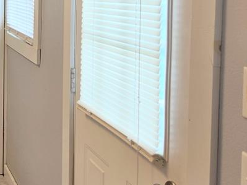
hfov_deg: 28.9
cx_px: -39
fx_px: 421
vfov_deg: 23.9
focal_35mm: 59
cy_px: 10
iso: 32
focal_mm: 6.5
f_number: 1.4
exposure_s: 1/120
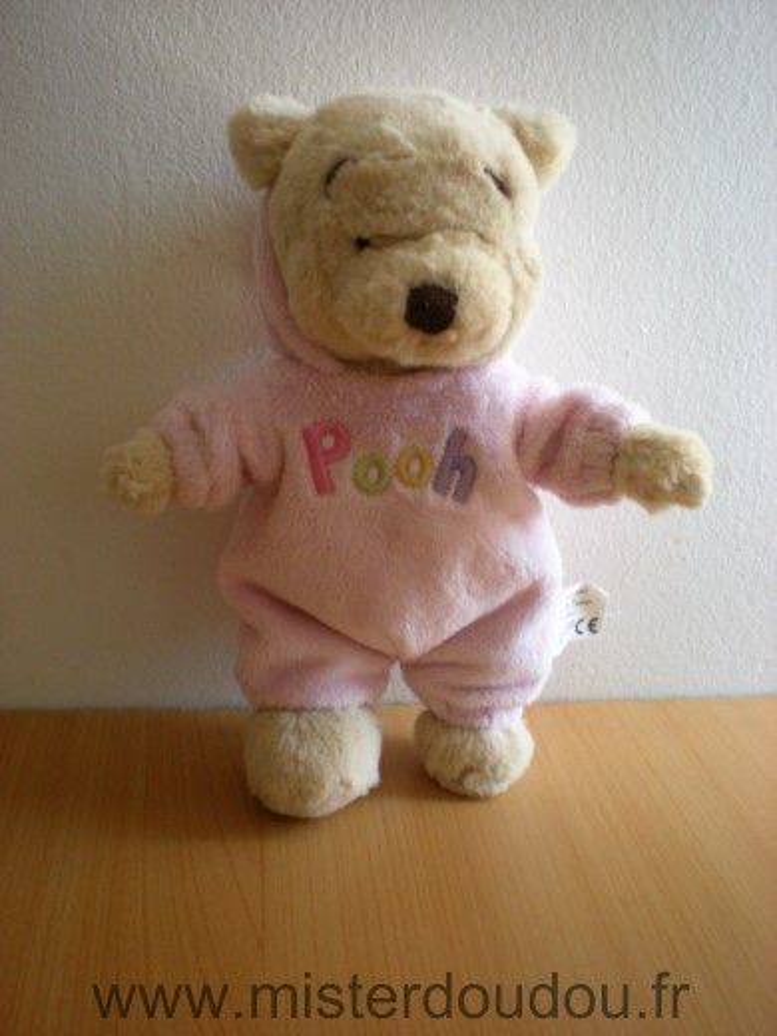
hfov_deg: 37.7
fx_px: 1137
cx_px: 388
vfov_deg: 49.0
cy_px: 518
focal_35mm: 38
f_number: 3.1
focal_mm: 6.3
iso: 200
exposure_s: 1/31.5
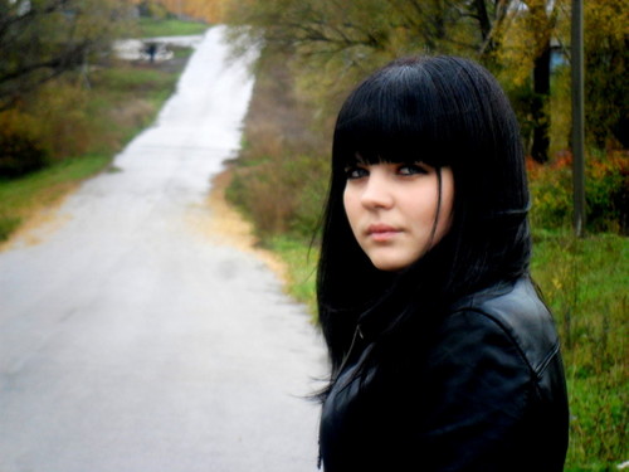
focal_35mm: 135
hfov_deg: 14.6
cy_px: 236
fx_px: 2453
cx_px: 314
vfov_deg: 11.0
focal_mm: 24.5
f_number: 5.9
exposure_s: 1/180
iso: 160
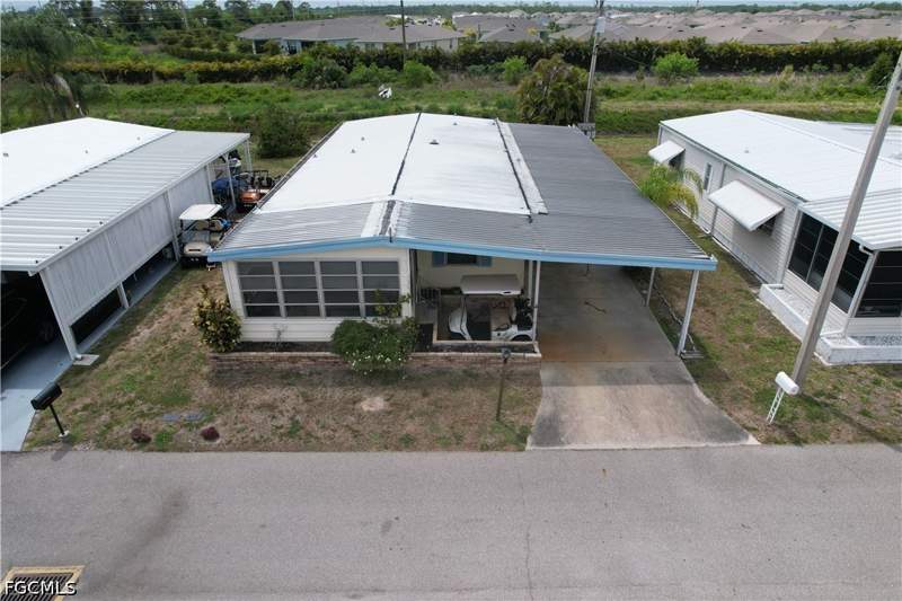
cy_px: 300
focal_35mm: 22
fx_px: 551
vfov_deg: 57.2
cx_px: 451
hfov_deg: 78.6
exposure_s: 1/3000
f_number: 2.8
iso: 200
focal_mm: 8.38
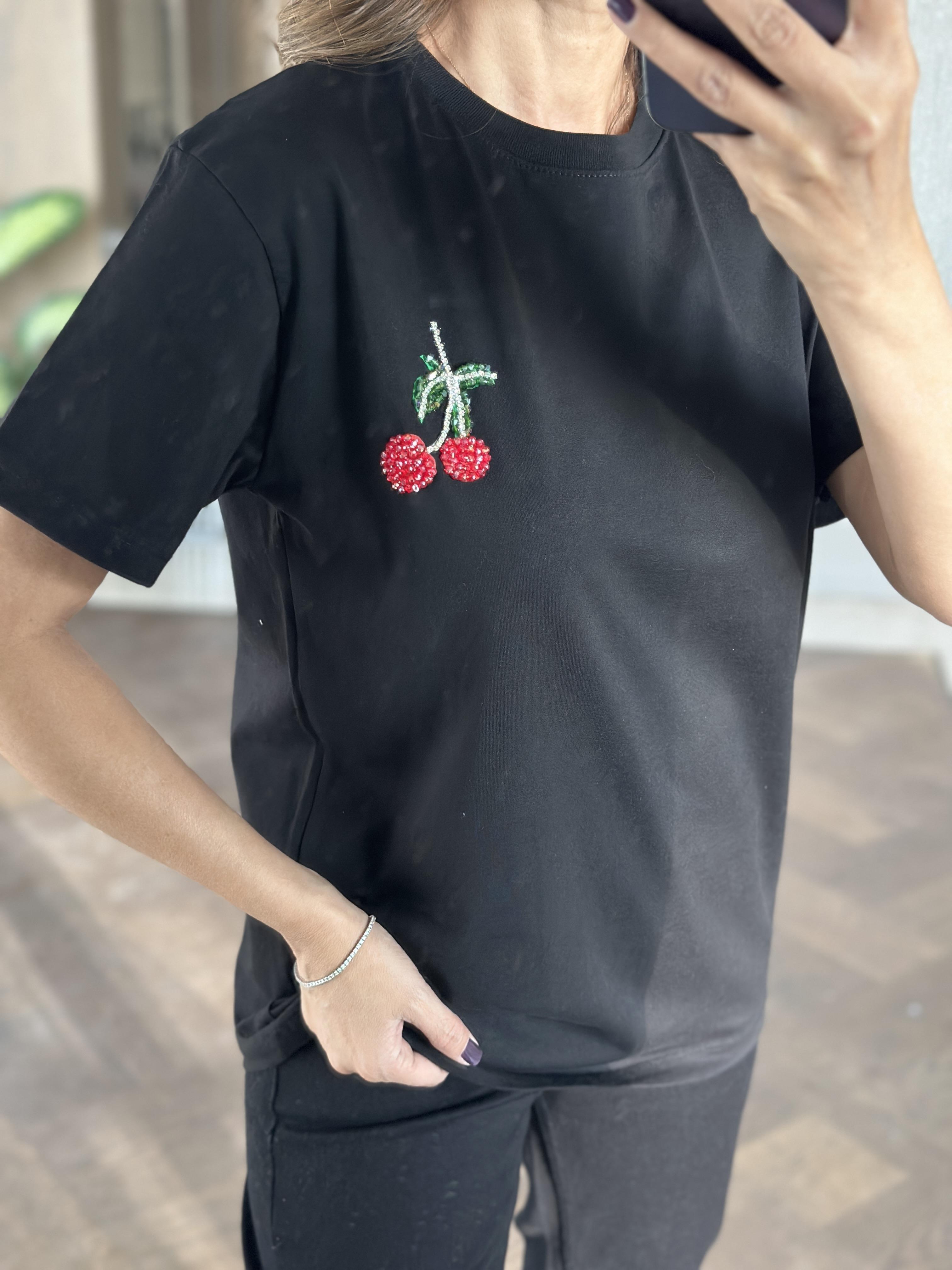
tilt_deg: -30.5
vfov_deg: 39.7
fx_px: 1760
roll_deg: +1.5
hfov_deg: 30.3
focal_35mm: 48
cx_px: 476
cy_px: 635
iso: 320
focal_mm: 6.86
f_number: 1.78
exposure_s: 1/60
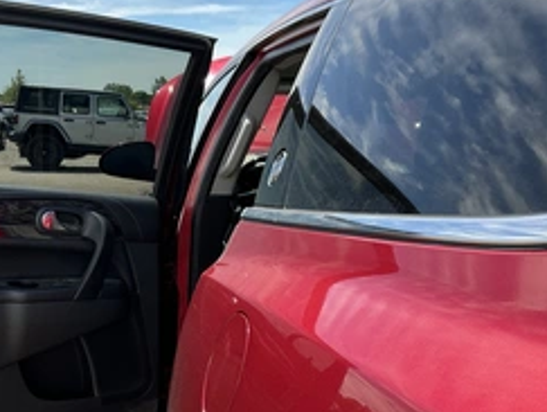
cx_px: 209
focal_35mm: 46
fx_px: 728
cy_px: 268
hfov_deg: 40.9
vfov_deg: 31.4
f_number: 1.8
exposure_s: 1/627
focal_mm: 3
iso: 25
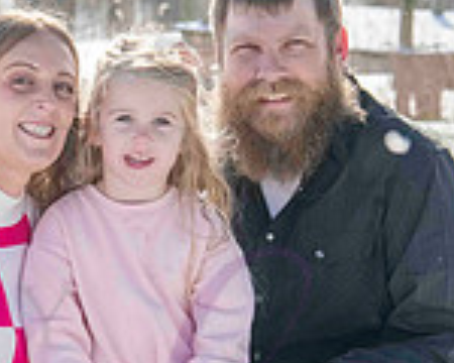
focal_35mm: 240
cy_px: 310
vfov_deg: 6.4
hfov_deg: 8.0
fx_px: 3225
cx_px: 64
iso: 800
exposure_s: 1/2500
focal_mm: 66
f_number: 7.1
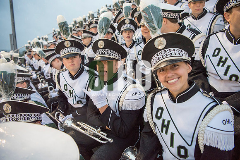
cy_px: 80
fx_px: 160
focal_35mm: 24
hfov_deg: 73.7
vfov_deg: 53.2
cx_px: 120
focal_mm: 24
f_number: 3.2
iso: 2000
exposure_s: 1/320
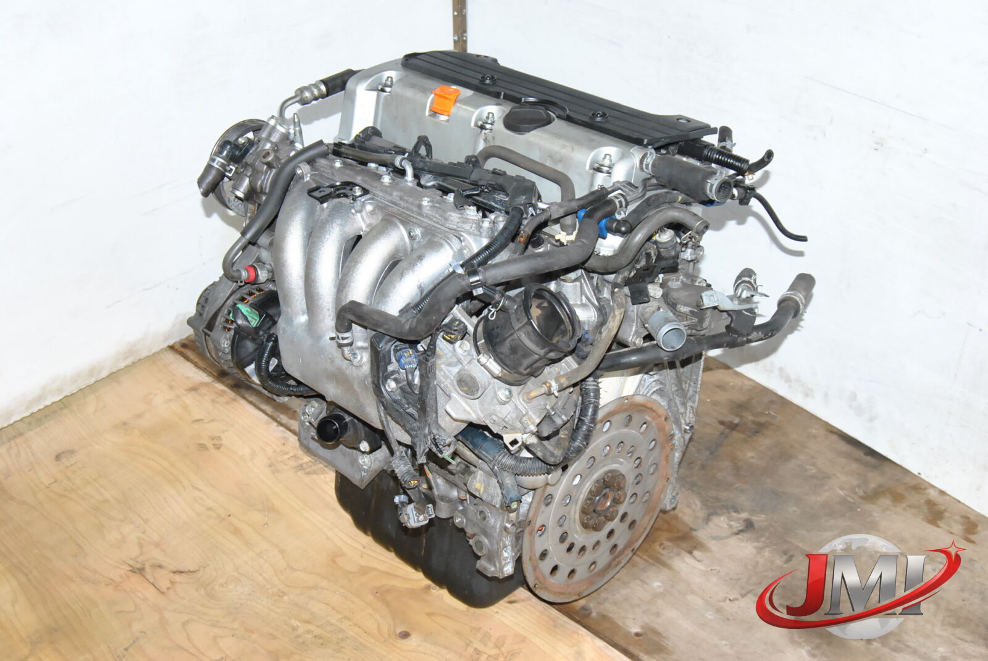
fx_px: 1278
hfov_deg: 42.3
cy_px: 330
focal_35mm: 46
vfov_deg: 29.0
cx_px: 494
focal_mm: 31
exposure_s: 1/200
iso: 800
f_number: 8
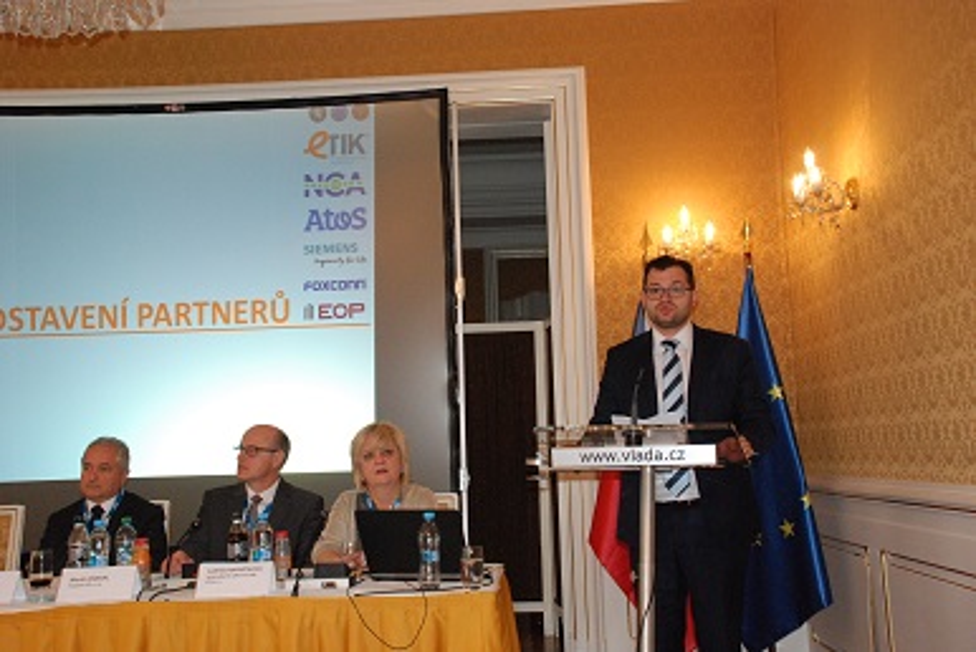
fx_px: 1058
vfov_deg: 34.3
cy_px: 326
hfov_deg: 49.5
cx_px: 488
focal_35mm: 39
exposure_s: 1/100
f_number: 5.6
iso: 1600
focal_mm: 26
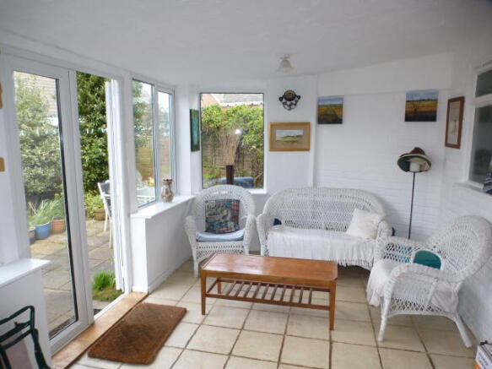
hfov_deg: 71.6
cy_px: 184
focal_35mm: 24
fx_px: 341
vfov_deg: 56.8
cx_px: 246
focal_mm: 4.3
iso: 100
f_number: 3.3
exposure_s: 1/100
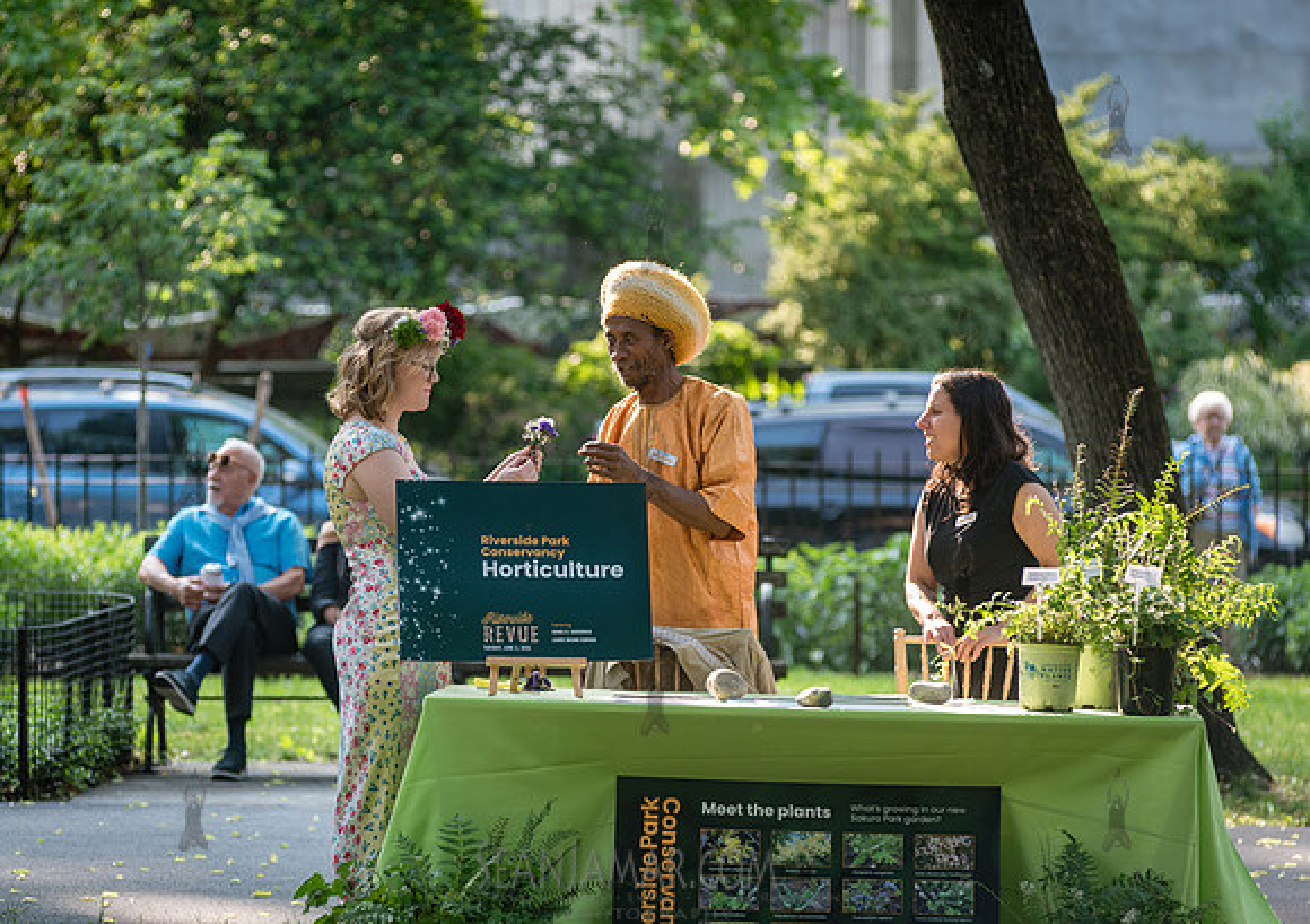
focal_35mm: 174
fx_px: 6454
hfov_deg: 11.6
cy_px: 426
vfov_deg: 8.2
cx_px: 614
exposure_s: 1/400
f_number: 4
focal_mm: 155
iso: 500
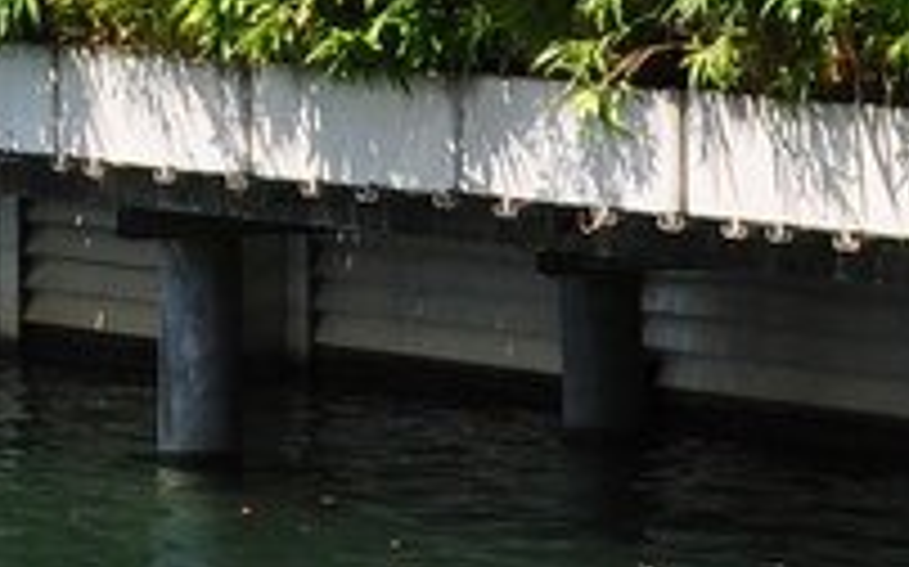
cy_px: -916
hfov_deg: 6.8
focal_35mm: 303
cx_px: -693
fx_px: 7503
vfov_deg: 4.2
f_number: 9
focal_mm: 25
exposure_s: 1/320
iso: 200
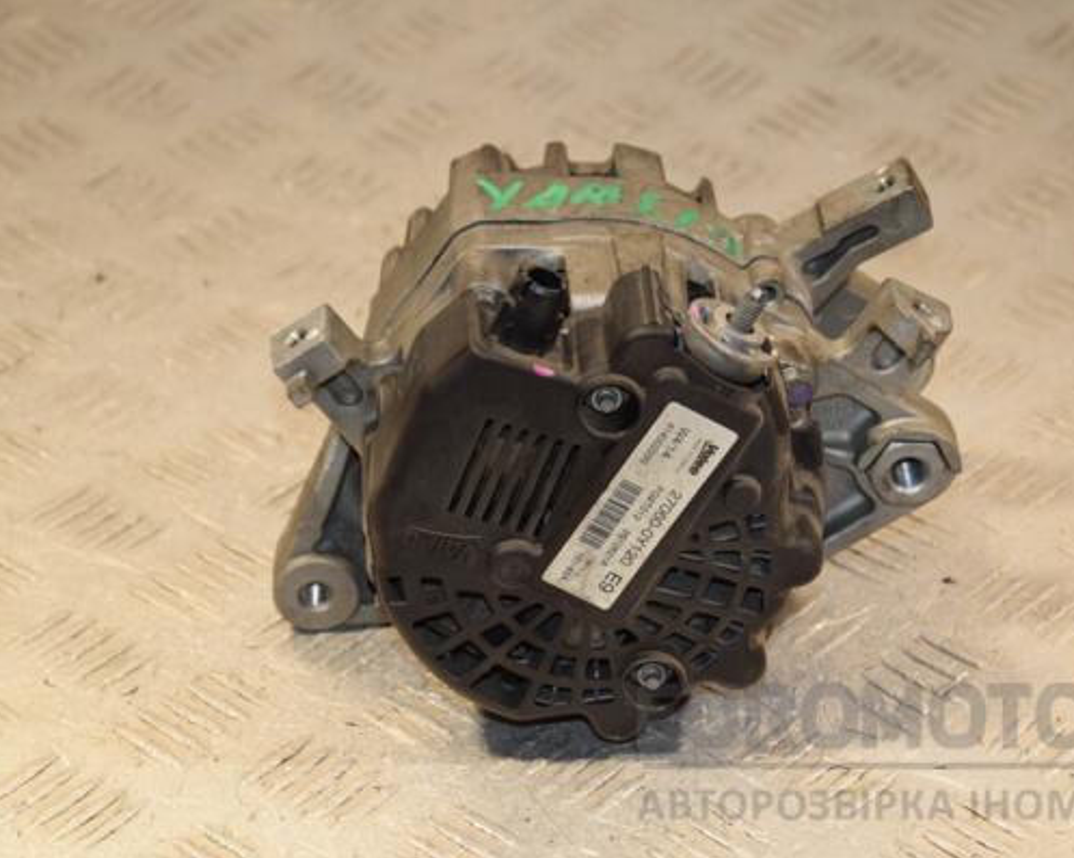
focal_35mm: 119
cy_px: 428
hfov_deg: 16.2
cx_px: 596
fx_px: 3780
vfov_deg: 12.9
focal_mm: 70
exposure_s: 1/200
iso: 800
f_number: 6.3
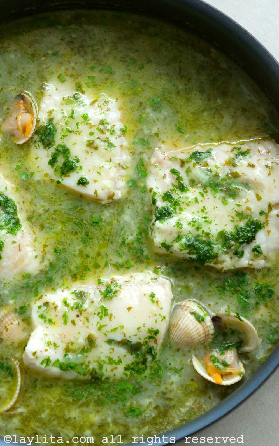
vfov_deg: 18.1
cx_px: 125
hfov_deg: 11.4
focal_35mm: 115
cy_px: 223
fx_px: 1399
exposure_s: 1/160
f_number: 4
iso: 200
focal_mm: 54
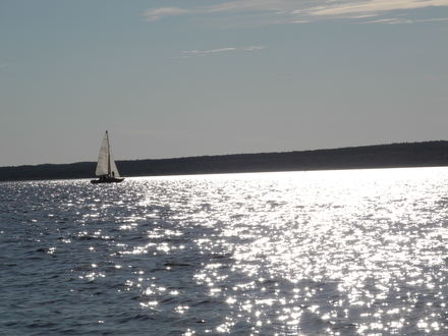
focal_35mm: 153
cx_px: 224
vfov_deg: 9.7
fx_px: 1980
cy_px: 168
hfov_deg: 12.9
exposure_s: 1/2000
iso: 100
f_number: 7.1
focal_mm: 32.6
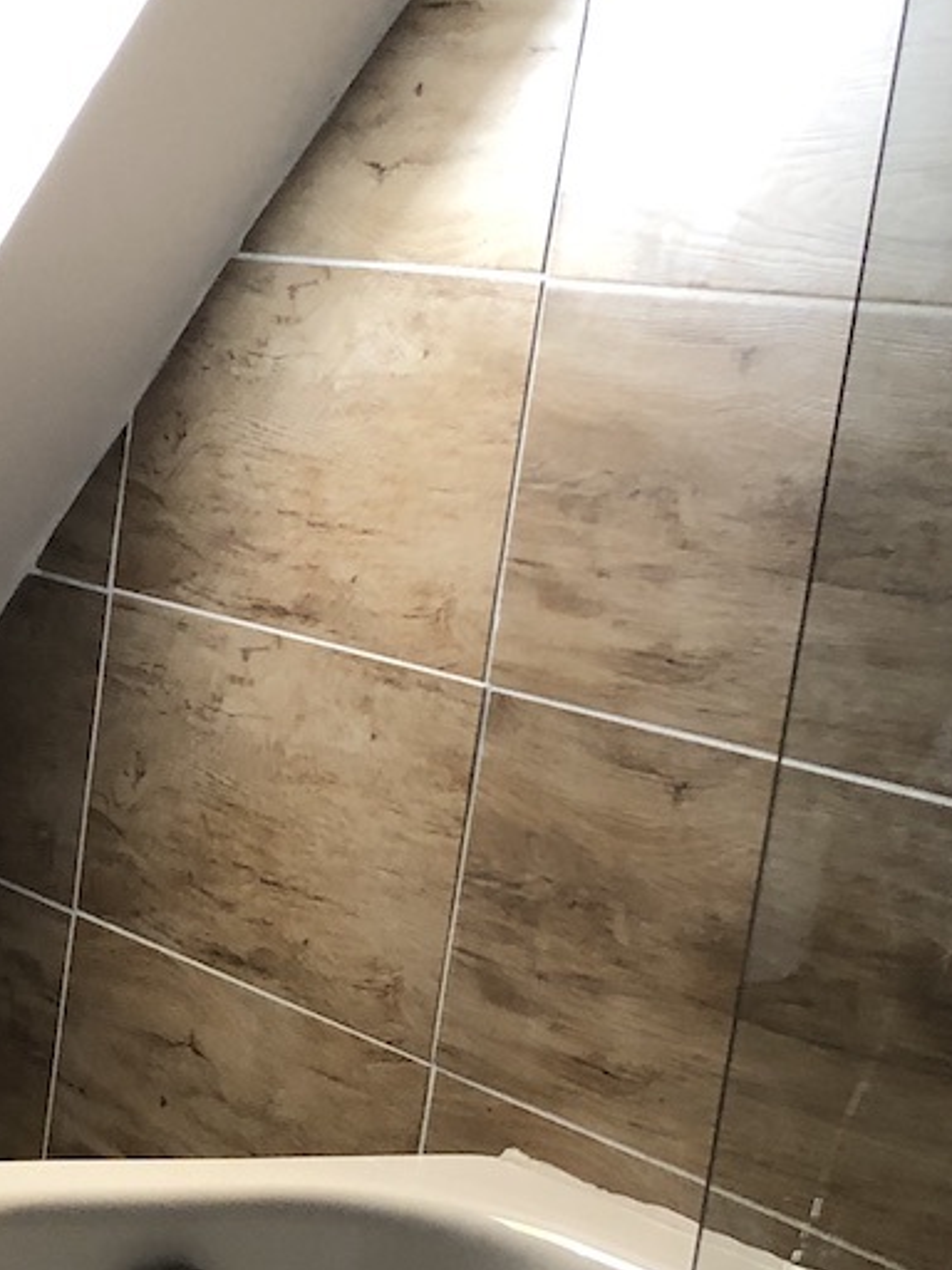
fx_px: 3410
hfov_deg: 15.1
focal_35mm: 93
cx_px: -296
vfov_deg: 20.6
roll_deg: -5.6
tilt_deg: -14.4
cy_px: 1201
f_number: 1.8
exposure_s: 1/17
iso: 40
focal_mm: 4
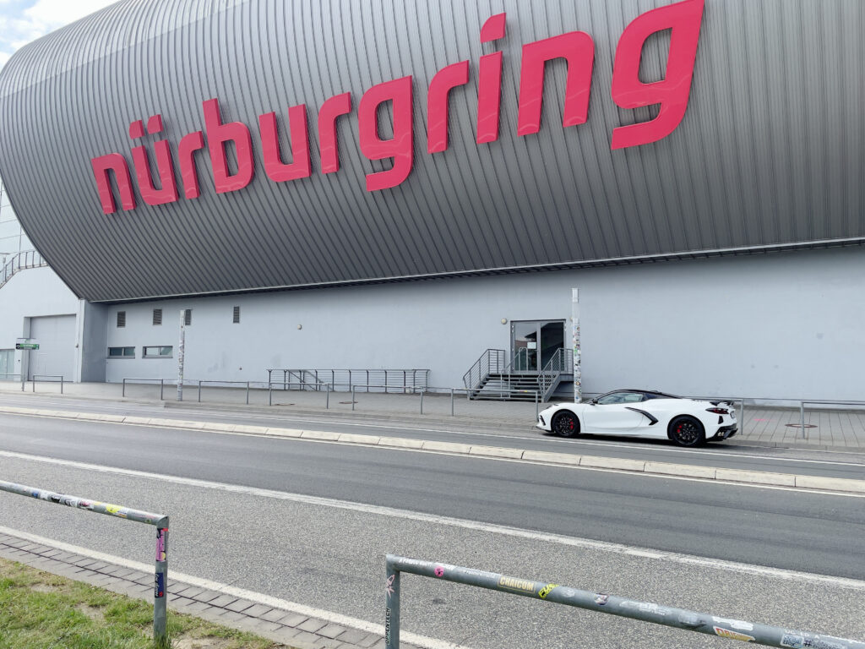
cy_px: 324
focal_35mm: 26
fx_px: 650
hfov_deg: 67.3
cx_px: 432
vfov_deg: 53.1
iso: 32
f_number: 1.6
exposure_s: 1/1667
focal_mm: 4.2
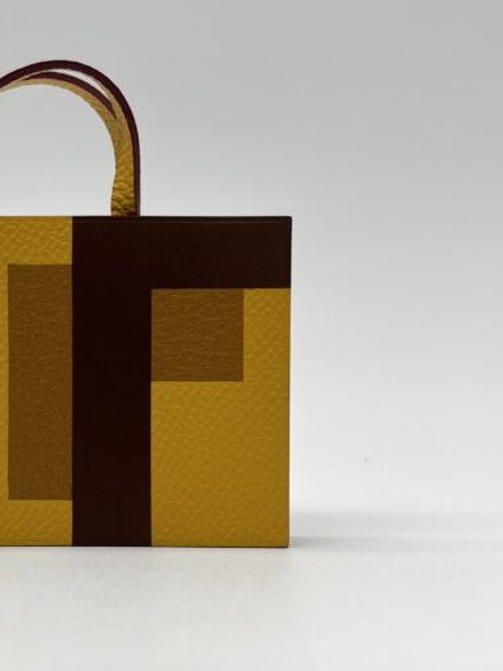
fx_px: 1007
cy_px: 381
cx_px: 127
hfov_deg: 27.7
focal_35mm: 52
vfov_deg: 36.8
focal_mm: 5.7
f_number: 1.5
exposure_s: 1/165
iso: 40
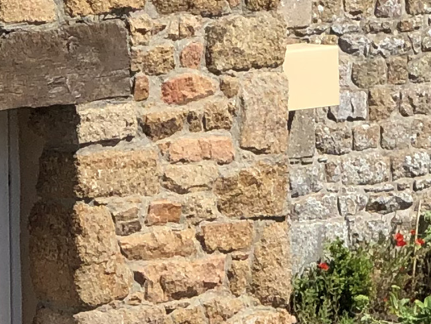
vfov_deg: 4.6
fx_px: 3986
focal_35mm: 320
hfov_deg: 6.2
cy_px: -215
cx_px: 300
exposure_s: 1/1548
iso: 16
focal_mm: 6
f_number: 2.4
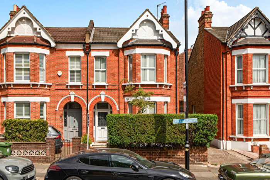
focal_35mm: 33
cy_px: 90
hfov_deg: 57.2
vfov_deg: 39.9
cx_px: 135
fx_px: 247
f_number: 8
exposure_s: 1/1250
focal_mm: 22
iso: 400
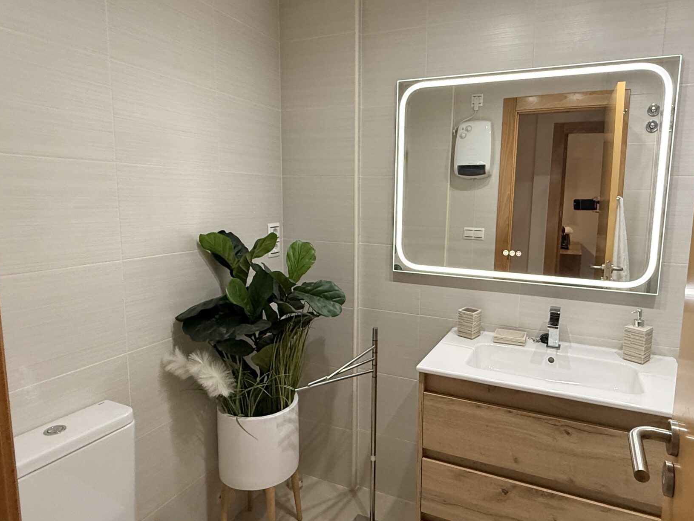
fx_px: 441
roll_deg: -1.1
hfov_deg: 76.0
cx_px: 392
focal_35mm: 22
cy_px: 252
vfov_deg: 61.1
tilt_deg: -6.3
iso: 250
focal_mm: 2.22
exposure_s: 1/100
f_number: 2.2
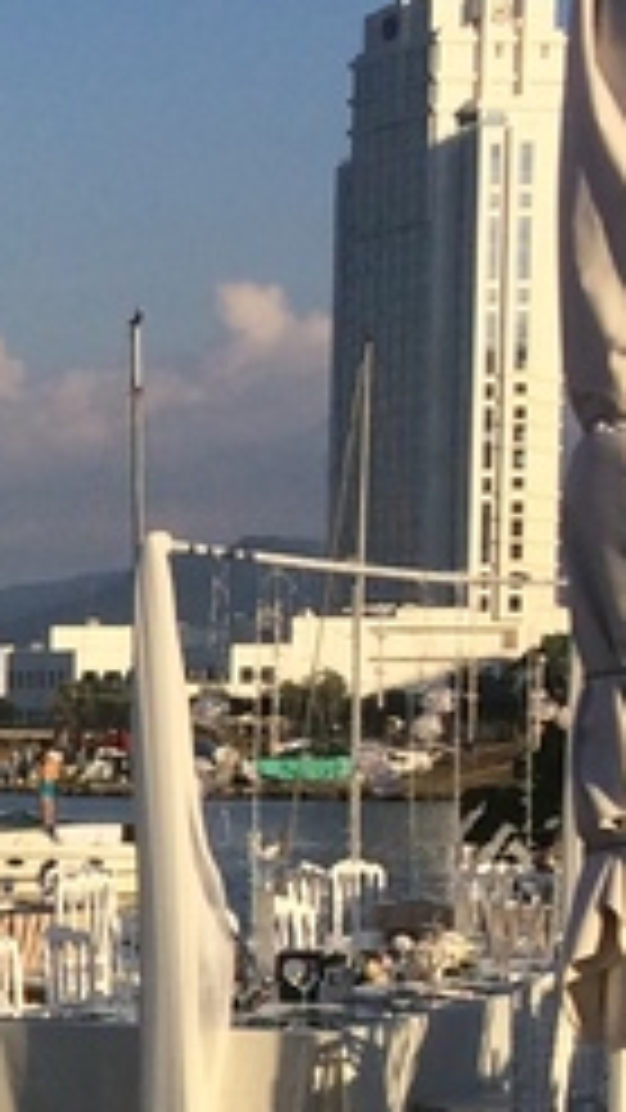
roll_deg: -2.3
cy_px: 905
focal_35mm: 131
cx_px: -1148
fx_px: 3864
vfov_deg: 16.3
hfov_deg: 8.1
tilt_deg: -5.8
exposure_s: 1/2415
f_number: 2.2
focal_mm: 4.15
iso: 32
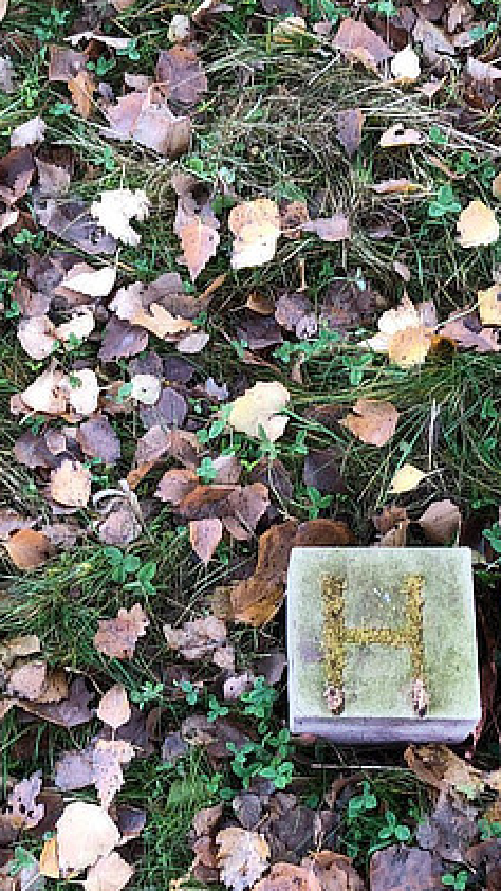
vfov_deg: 35.6
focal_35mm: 58
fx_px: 1369
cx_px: 207
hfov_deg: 20.7
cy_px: 605
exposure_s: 1/120
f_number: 1.8
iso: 40
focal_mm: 4
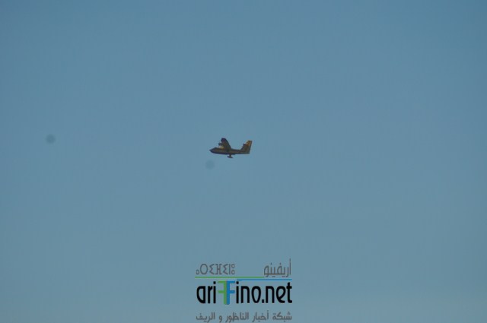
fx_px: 4053
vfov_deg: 4.6
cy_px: 162
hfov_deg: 6.9
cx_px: 244
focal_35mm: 300
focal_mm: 200
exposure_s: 1/2000
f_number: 5.6
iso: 200
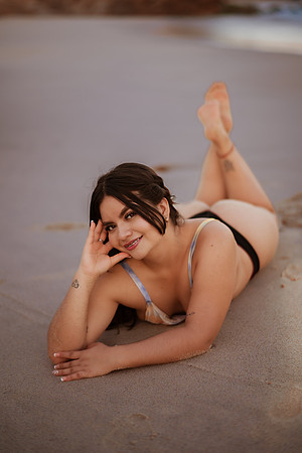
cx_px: 151
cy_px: 226
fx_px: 730
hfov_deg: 23.4
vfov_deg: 34.5
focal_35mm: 58
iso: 125
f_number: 1.4
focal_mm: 58
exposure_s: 1/400
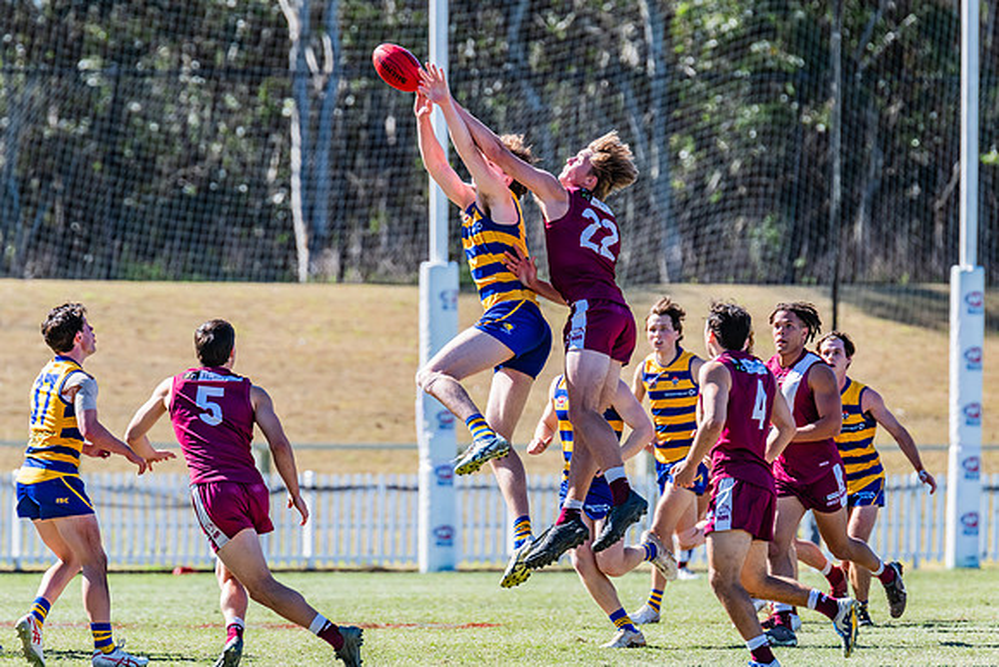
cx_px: 456
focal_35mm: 462
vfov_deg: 3.0
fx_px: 12836
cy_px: 310
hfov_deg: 4.5
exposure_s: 1/1600
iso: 800
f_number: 6.3
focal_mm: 420
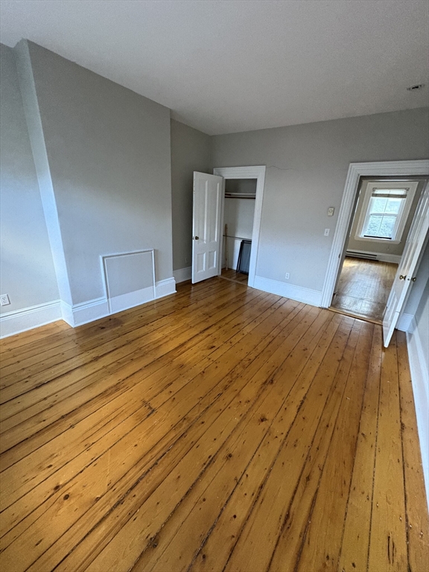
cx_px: 214
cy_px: 286
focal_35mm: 14
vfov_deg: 102.1
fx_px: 231
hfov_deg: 85.7
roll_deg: -1.8
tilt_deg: -18.1
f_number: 2.2
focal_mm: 2.22
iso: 640
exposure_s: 1/60
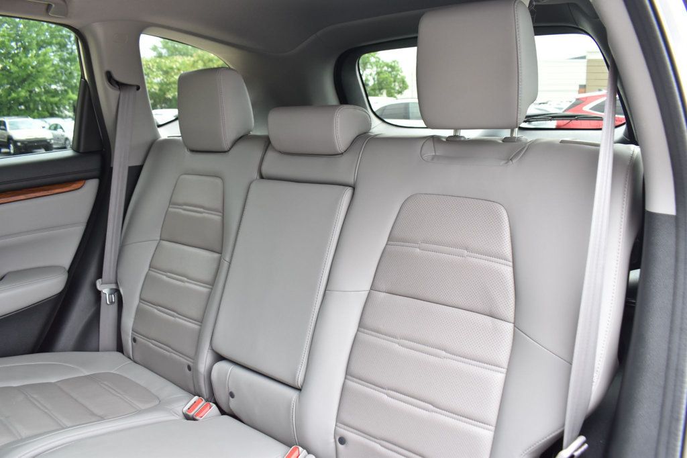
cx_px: 344
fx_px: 515
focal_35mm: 27
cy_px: 229
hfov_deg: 67.4
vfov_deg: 47.9
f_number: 5.6
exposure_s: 1/125
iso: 560
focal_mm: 18
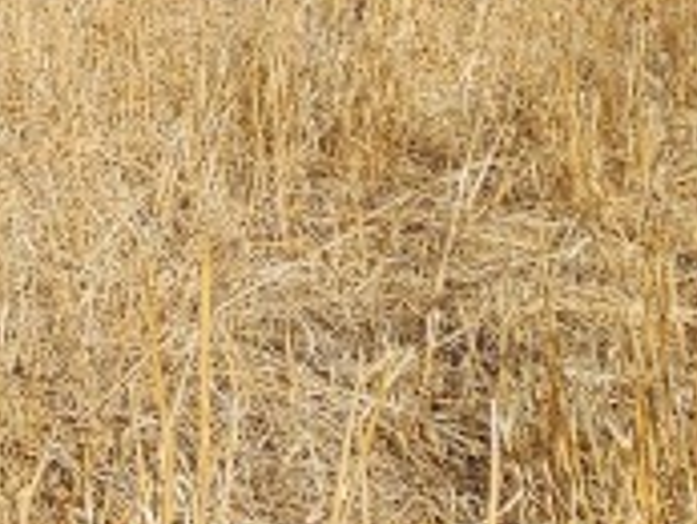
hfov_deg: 19.5
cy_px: -447
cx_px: -524
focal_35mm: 77
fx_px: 1551
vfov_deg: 16.0
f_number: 2.2
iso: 50
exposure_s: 1/3143
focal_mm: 2.2
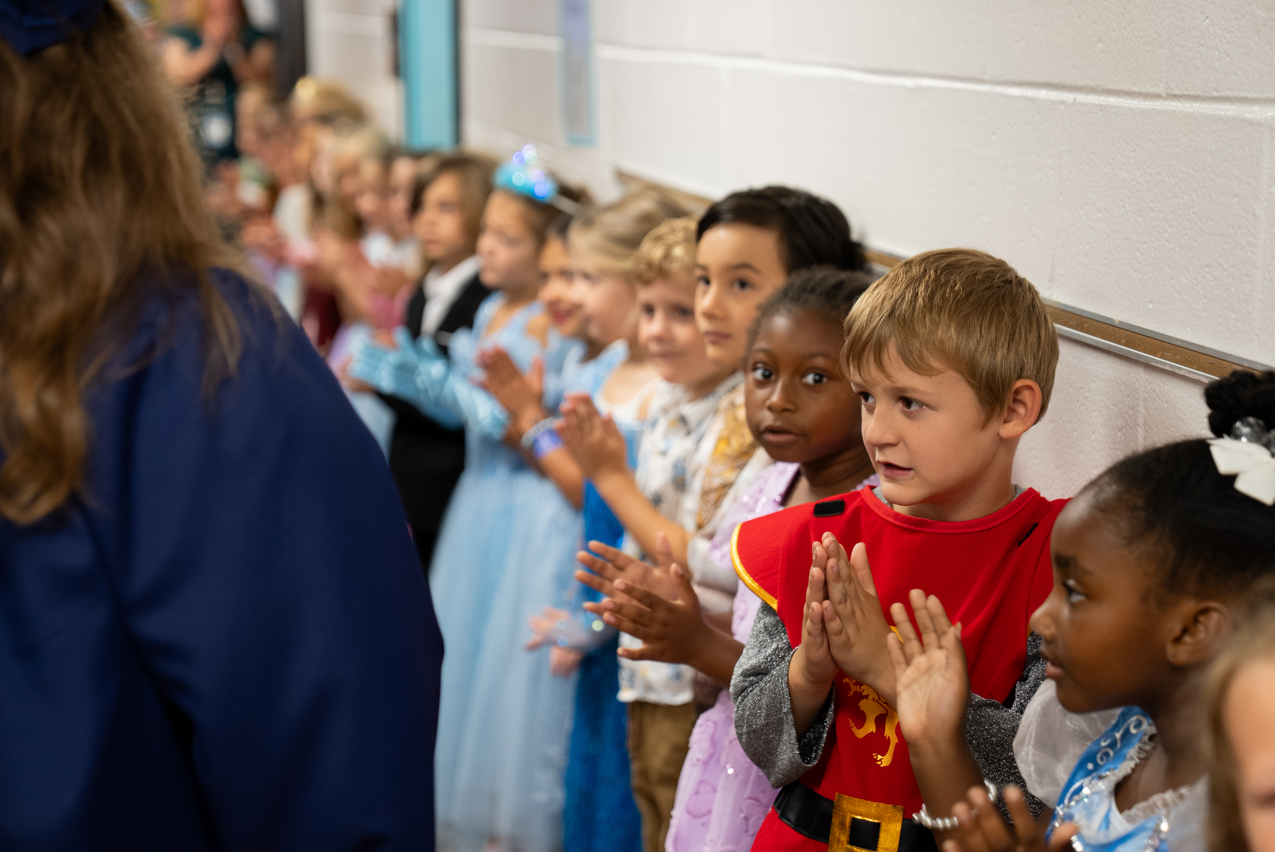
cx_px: 638
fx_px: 2480
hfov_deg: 28.8
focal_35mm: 70
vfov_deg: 19.5
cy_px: 426
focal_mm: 70
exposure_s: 1/125
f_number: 2.8
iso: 640
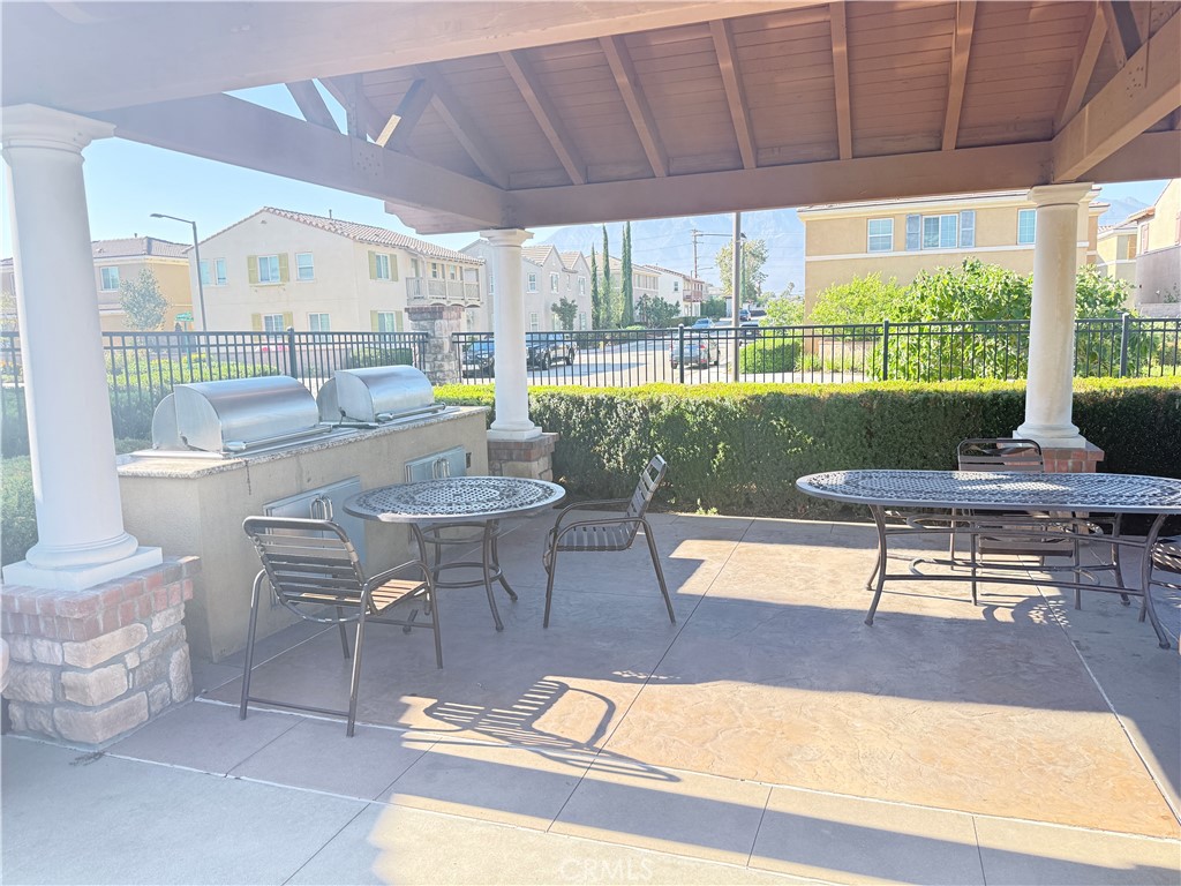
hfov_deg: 71.6
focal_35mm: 24
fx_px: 819
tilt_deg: -7.2
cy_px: 443
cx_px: 590
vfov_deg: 56.8
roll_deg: +1.8
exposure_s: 1/473
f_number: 1.78
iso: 100
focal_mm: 6.76
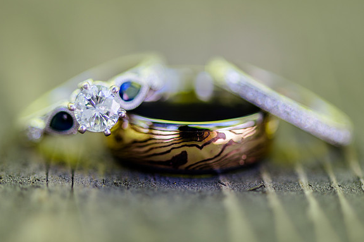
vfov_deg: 11.0
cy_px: 118
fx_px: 1253
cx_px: 159
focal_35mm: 124
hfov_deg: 16.5
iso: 160
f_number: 4
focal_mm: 105
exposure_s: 1/50
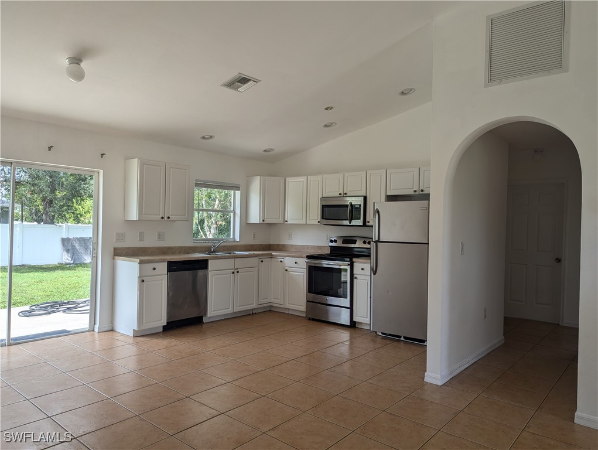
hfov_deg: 71.5
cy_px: 225
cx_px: 299
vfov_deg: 56.9
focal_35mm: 24
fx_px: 415
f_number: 1.85
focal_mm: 6.81
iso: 44
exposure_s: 1/542
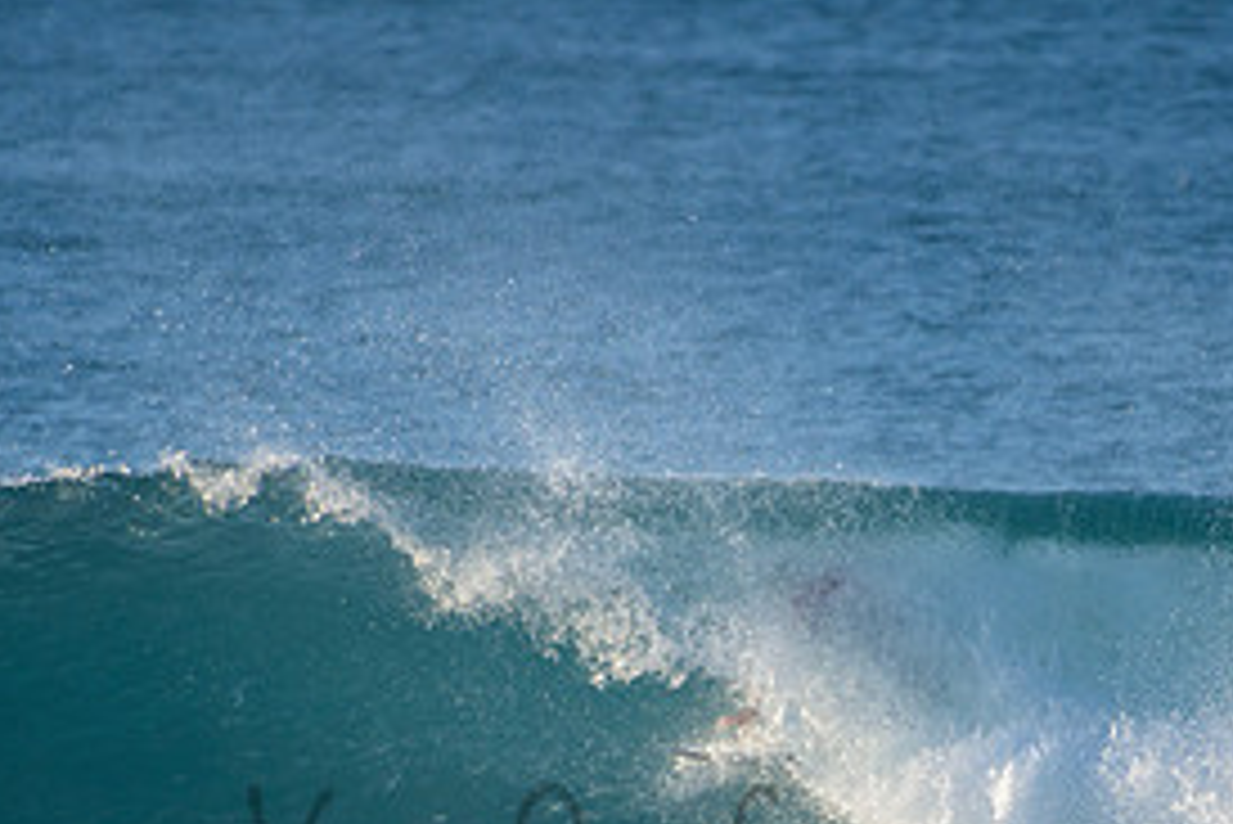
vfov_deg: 1.2
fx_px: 39201
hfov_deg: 1.8
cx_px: 715
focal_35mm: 1144
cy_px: 776
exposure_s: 1/2000
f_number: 5.6
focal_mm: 500
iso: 500
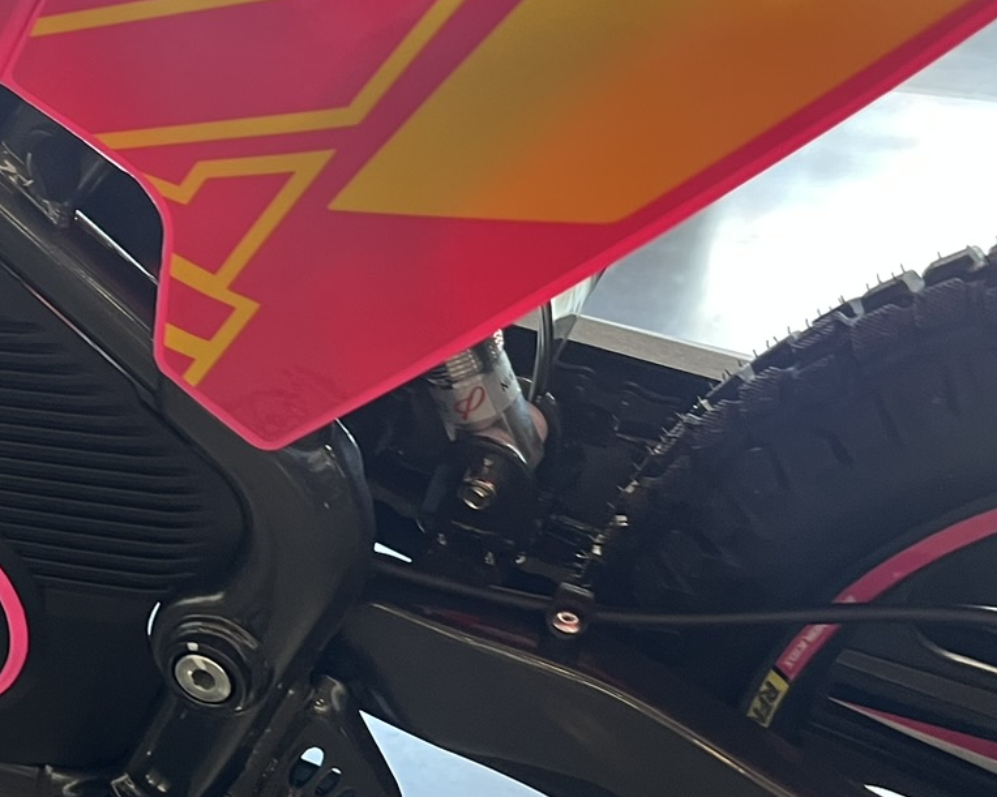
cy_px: 364
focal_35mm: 68
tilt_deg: -20.3
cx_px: 74
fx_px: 2006
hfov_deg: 26.8
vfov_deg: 22.5
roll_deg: -2.4
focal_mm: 5.7
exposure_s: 1/60
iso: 200
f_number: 1.5
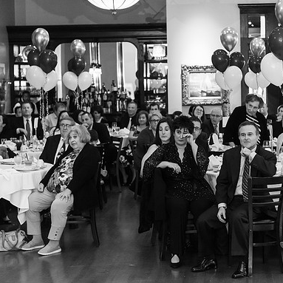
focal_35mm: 90
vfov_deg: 19.3
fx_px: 832
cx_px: 181
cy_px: 142
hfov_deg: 19.3
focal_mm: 70
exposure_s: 1/125
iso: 1600
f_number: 3.2
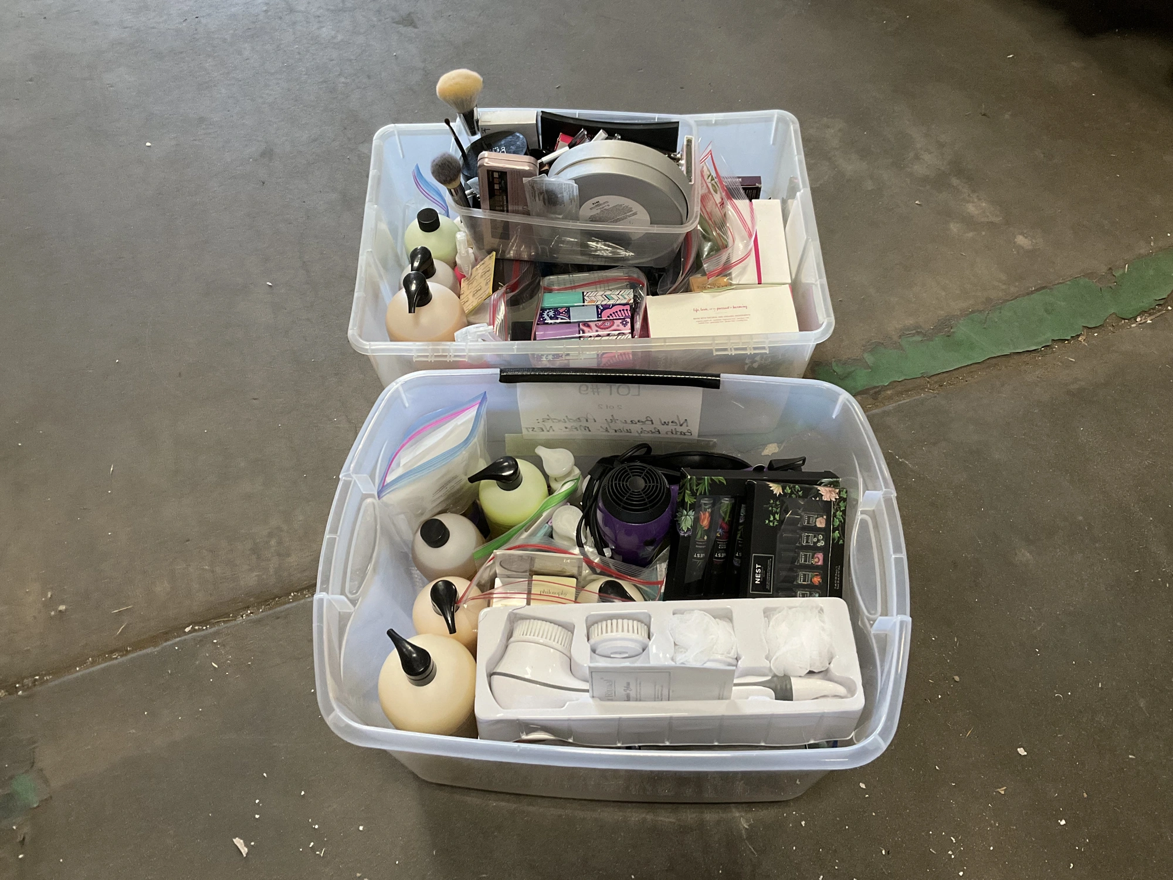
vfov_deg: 48.2
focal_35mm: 29
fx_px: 983
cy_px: 440
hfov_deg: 61.7
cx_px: 586
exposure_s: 1/60
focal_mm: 3
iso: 160
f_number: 1.8
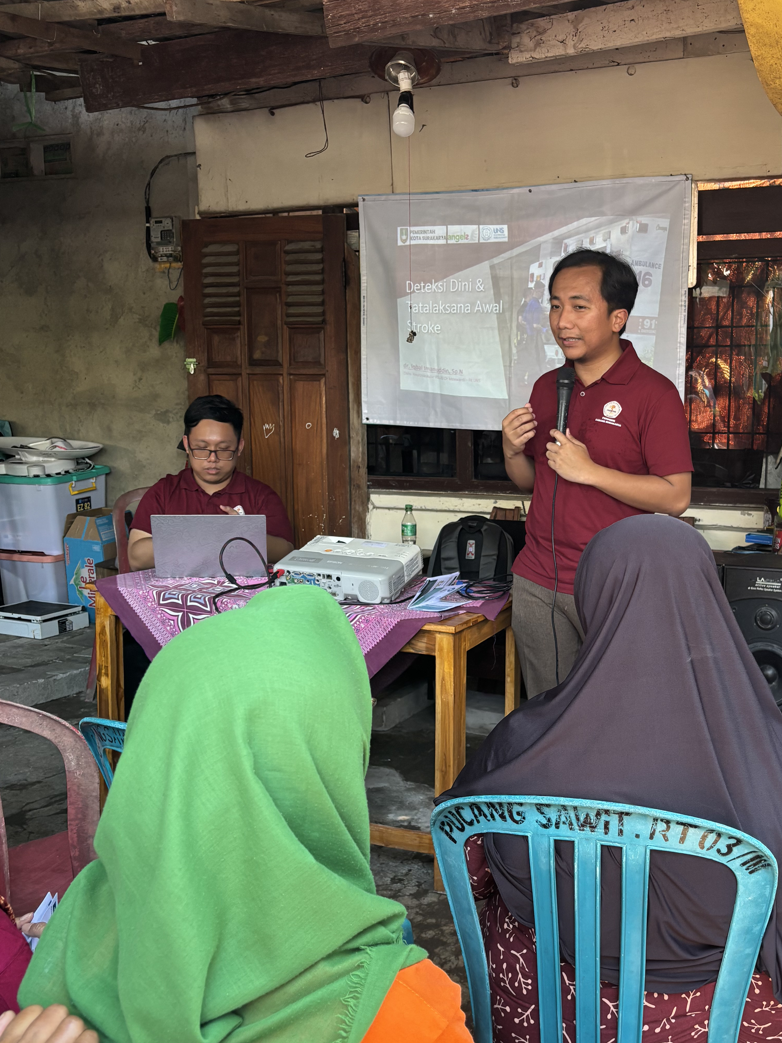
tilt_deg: -9.4
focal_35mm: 37
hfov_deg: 38.1
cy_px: 575
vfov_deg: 50.1
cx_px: 546
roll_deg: -0.1
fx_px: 1115
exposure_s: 1/107
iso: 125
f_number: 1.6
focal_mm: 5.96
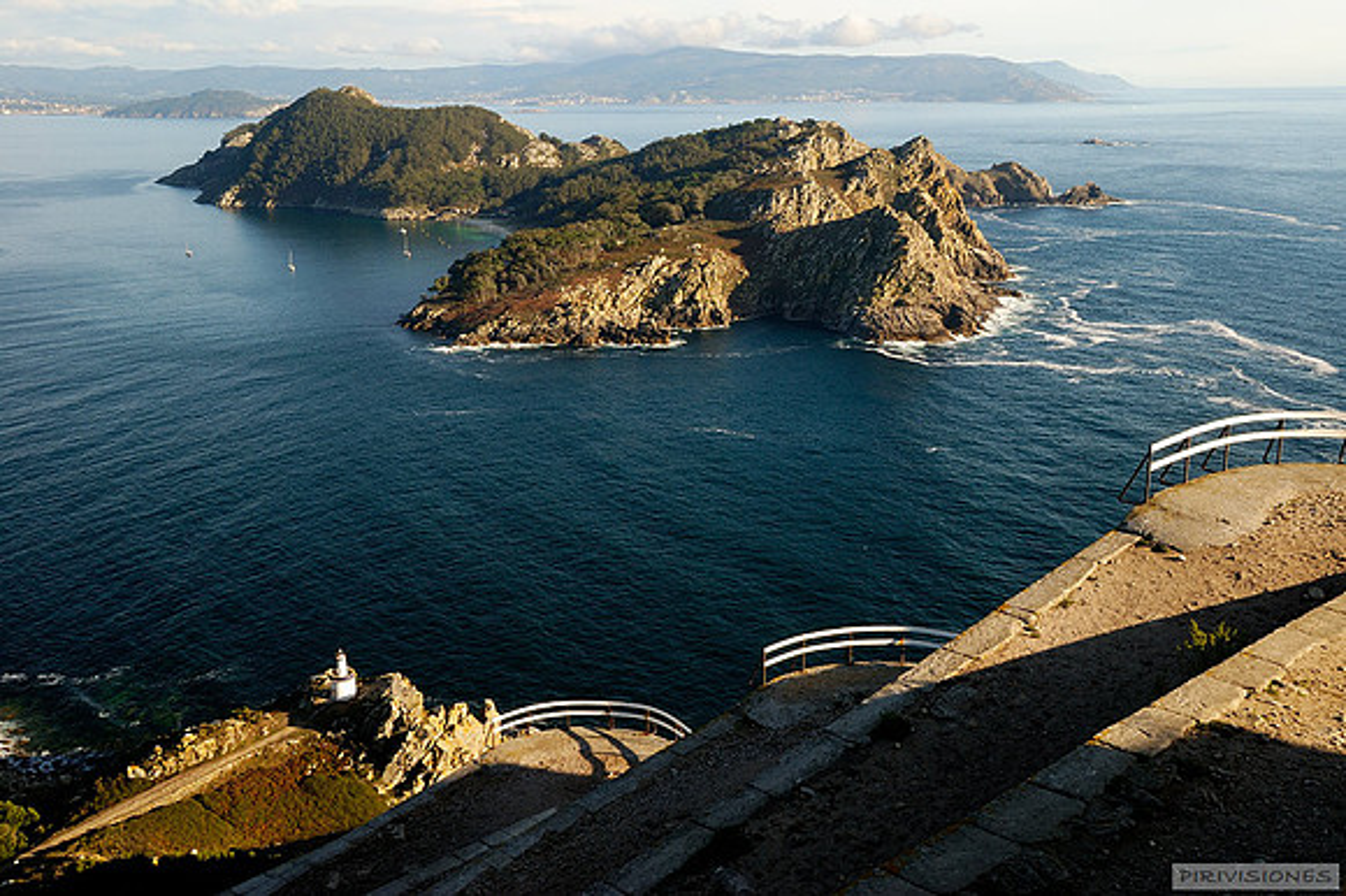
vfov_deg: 36.8
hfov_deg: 53.2
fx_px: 1345
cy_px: 448
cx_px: 673
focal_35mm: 36
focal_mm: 24
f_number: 11
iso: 100
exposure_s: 1/30
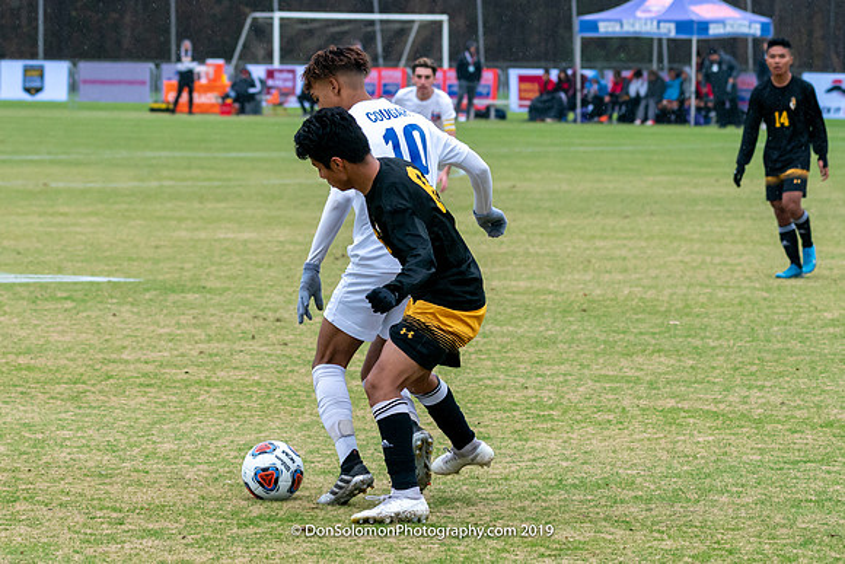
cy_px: 287
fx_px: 4474
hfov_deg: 10.8
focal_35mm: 191
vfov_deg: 7.2
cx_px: 348
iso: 2500
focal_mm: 112
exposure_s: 1/800
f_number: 5.6
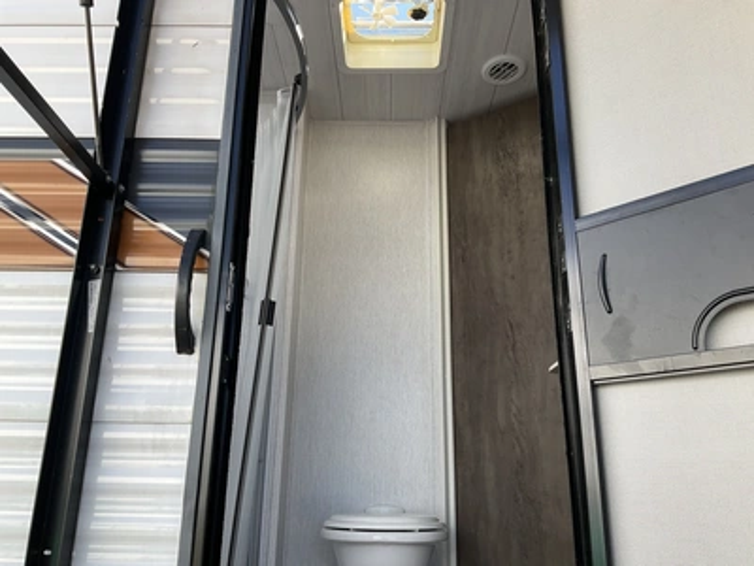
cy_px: 283
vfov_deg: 48.2
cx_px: 377
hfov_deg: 61.7
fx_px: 632
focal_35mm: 29
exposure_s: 1/358
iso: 25
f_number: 1.8
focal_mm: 3
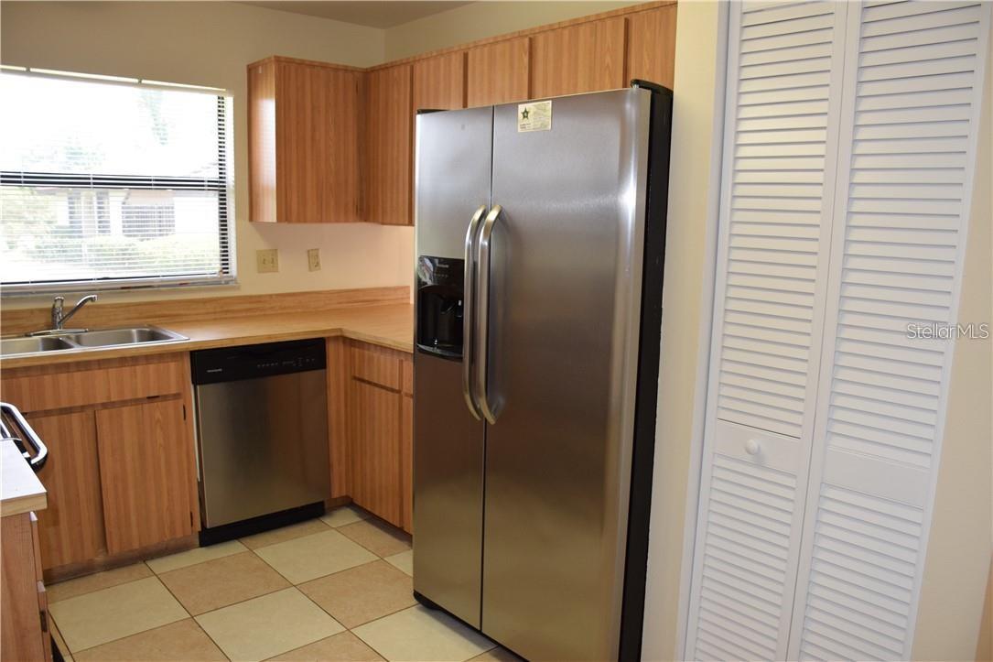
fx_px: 745
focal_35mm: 27
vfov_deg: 47.9
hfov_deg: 67.4
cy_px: 331
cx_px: 496
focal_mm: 18
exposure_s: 1/125
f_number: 5.6
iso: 800
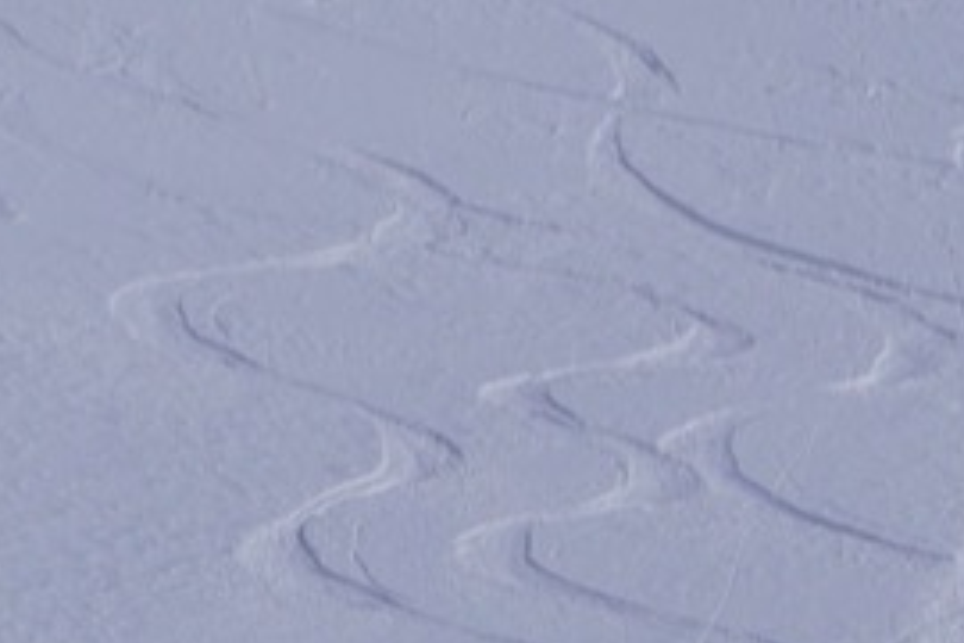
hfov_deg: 4.6
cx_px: 486
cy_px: 123
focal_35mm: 444
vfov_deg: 3.1
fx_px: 11888
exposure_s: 1/2500
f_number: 5.6
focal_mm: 50
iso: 100
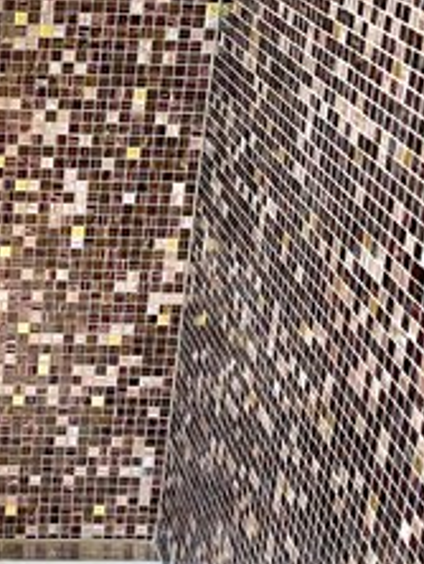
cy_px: 166
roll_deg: -2.5
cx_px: -91
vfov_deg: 24.8
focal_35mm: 78
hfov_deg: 18.0
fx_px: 1271
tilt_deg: -19.8
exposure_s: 1/50
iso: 200
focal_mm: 5.1
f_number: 1.6
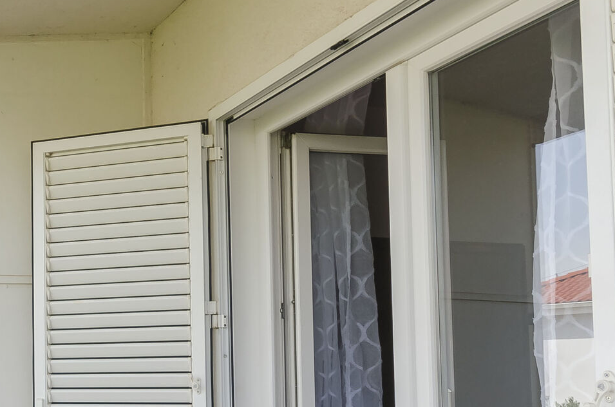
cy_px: 340
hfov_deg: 39.2
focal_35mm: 44
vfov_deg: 29.5
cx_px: -4
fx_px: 750
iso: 100
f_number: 8
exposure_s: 1/200
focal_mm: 10
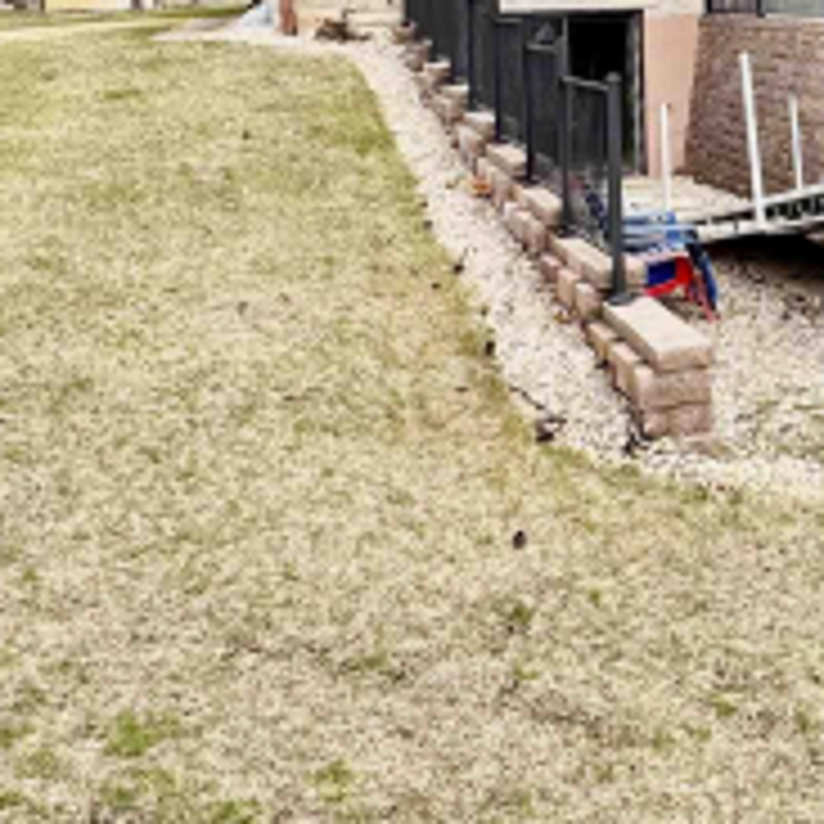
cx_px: 867
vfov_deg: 34.4
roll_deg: +1.4
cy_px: 14
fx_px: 1212
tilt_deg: -1.8
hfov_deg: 33.6
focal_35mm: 45
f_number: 2.2
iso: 50
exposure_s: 1/1078
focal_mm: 2.22
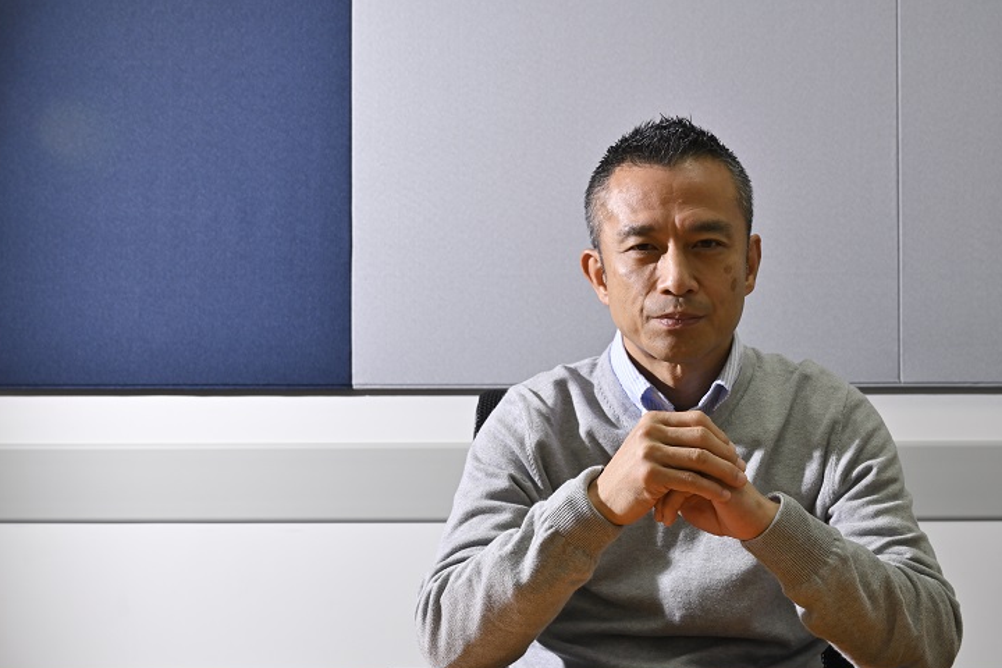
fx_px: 1392
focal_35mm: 50
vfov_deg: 27.0
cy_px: 301
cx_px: 525
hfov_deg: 39.6
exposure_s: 1/160
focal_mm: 36
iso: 200
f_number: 8
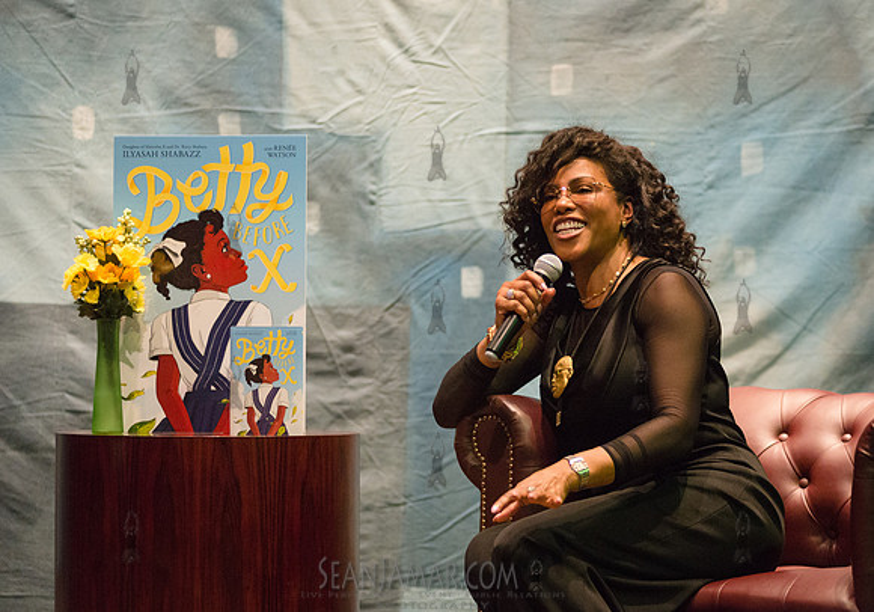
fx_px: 3380
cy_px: 289
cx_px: 486
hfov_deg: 14.7
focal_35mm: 137
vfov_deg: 10.3
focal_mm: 120
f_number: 2.8
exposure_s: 1/250
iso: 4000
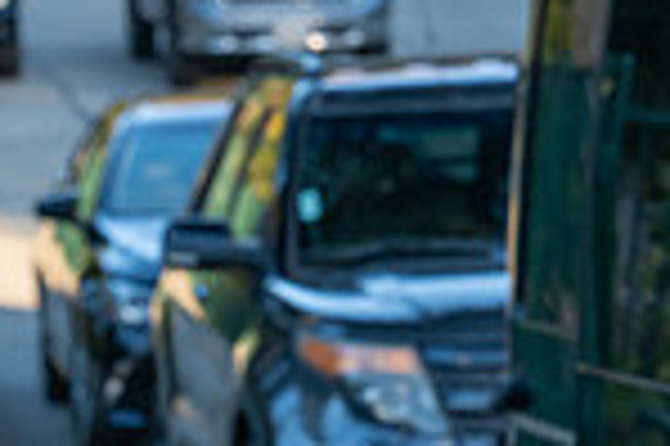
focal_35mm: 273
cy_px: 741
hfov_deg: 7.4
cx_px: -382
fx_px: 5075
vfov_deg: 5.0
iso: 400
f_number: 6.3
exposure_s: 1/200
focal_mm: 70
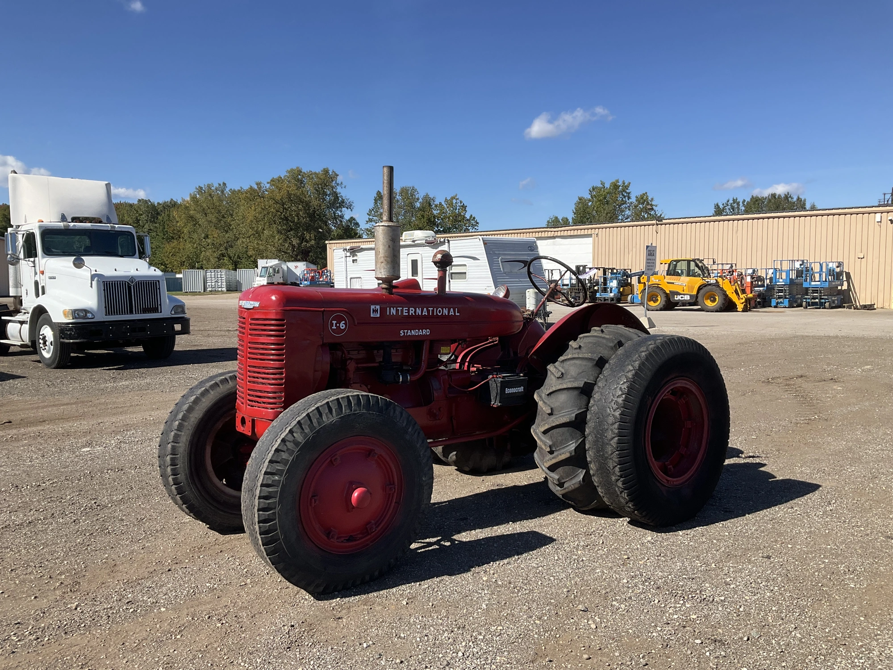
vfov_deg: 48.2
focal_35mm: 29
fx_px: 748
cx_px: 446
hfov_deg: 61.7
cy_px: 335
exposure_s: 1/1848
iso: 25
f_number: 1.8
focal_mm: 3
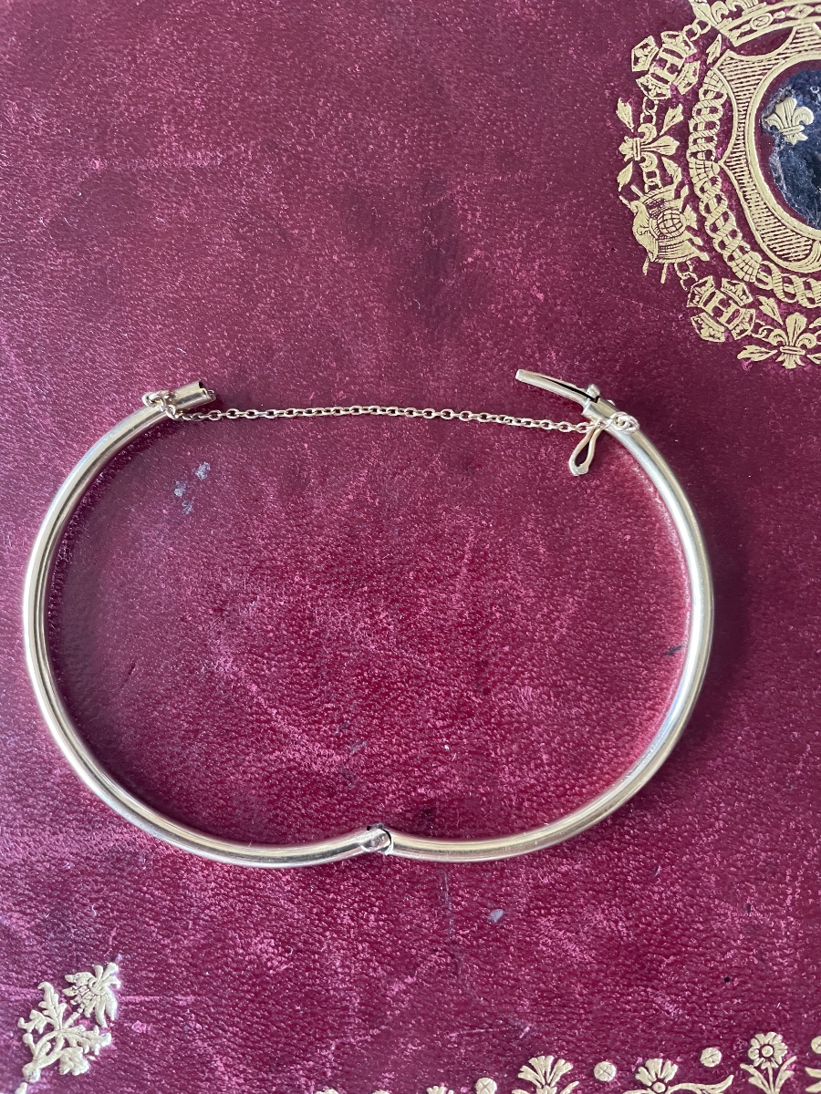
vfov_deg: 67.3
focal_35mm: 26
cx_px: 410
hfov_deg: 53.1
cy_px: 547
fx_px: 822
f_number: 1.6
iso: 500
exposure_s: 1/47
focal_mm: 4.2
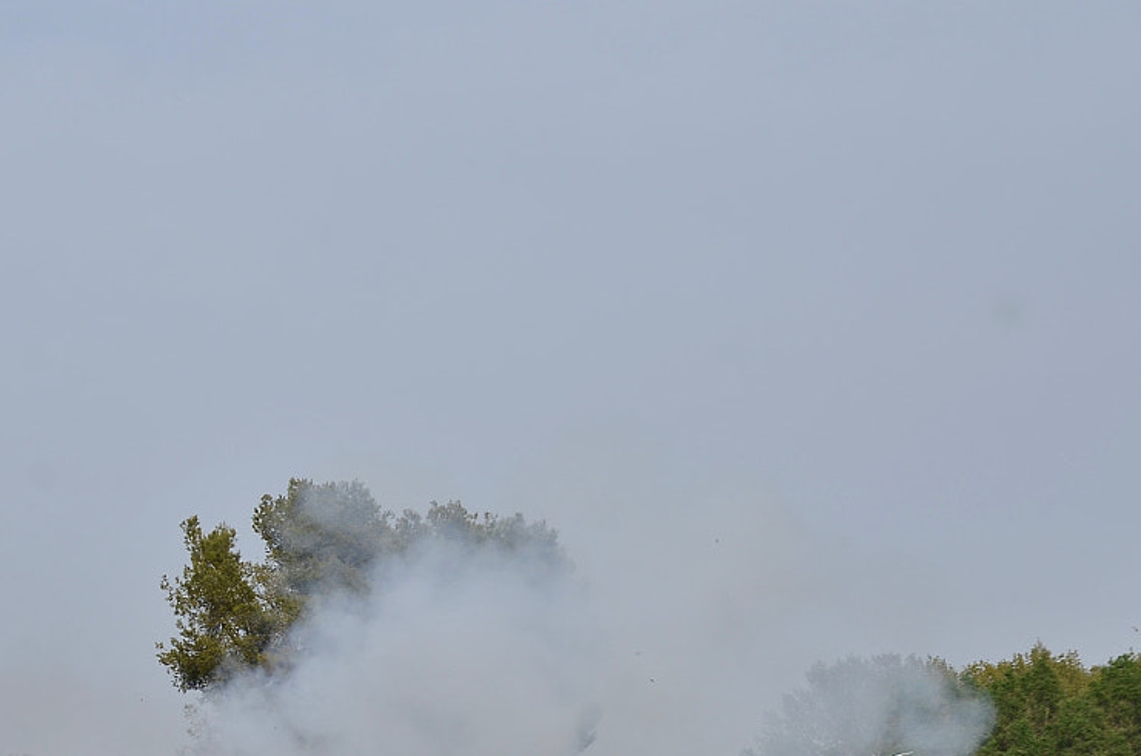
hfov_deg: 16.3
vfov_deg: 11.0
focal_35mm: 123
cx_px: 5
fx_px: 3891
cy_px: 778
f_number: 9.5
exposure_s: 1/250
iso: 100
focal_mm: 38
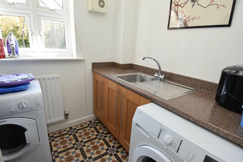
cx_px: 122
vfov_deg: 67.5
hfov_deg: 90.0
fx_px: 122
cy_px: 81
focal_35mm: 18
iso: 720
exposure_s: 1/125
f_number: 5.6
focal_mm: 12
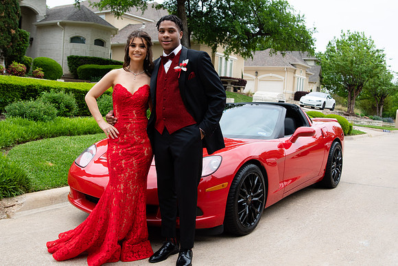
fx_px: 398
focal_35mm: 36
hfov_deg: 53.1
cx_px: 199
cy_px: 133
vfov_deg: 36.9
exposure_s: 1/1000
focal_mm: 24
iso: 500
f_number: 2.8
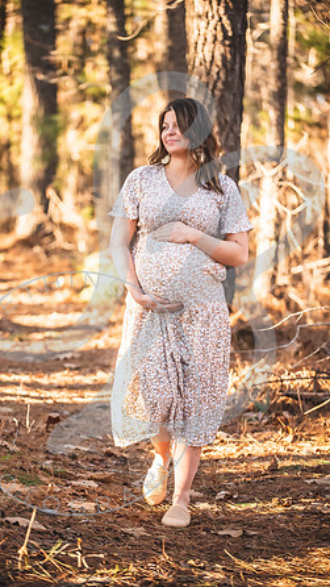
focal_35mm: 132
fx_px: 2053
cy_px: 294
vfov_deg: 16.3
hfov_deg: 9.2
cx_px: 137
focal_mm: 125
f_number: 2.8
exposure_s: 1/400
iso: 1000
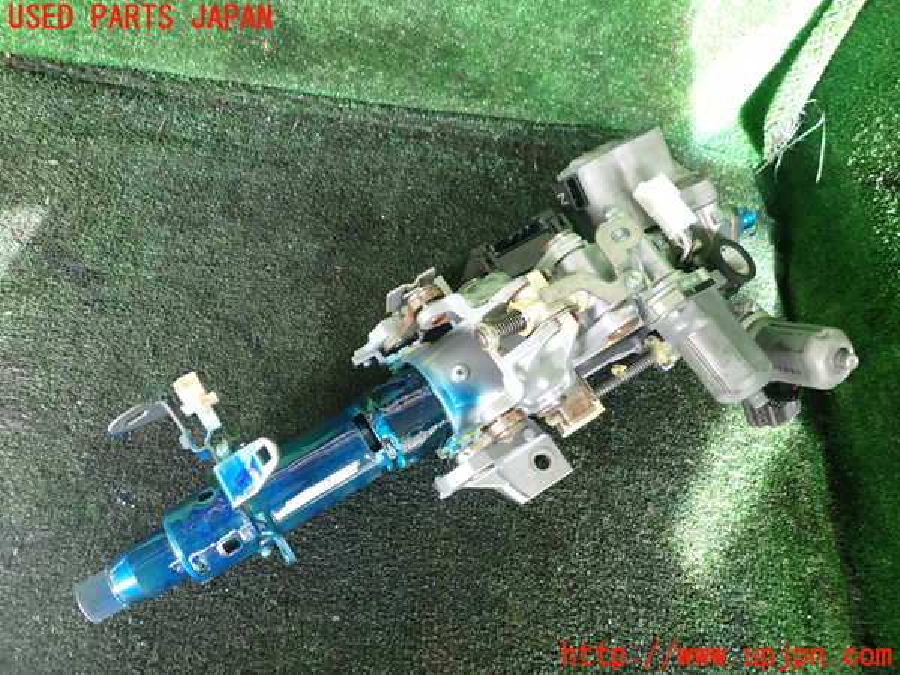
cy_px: 338
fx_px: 650
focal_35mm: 25
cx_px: 450
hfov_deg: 69.4
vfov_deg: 54.9
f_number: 2
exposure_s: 1/60
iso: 125
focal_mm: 4.5
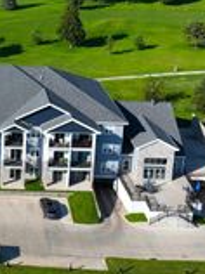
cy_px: 43
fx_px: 602
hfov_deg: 18.4
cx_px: -40
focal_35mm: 76
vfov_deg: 25.1
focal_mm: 12.29
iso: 110
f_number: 2.8
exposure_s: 1/2000
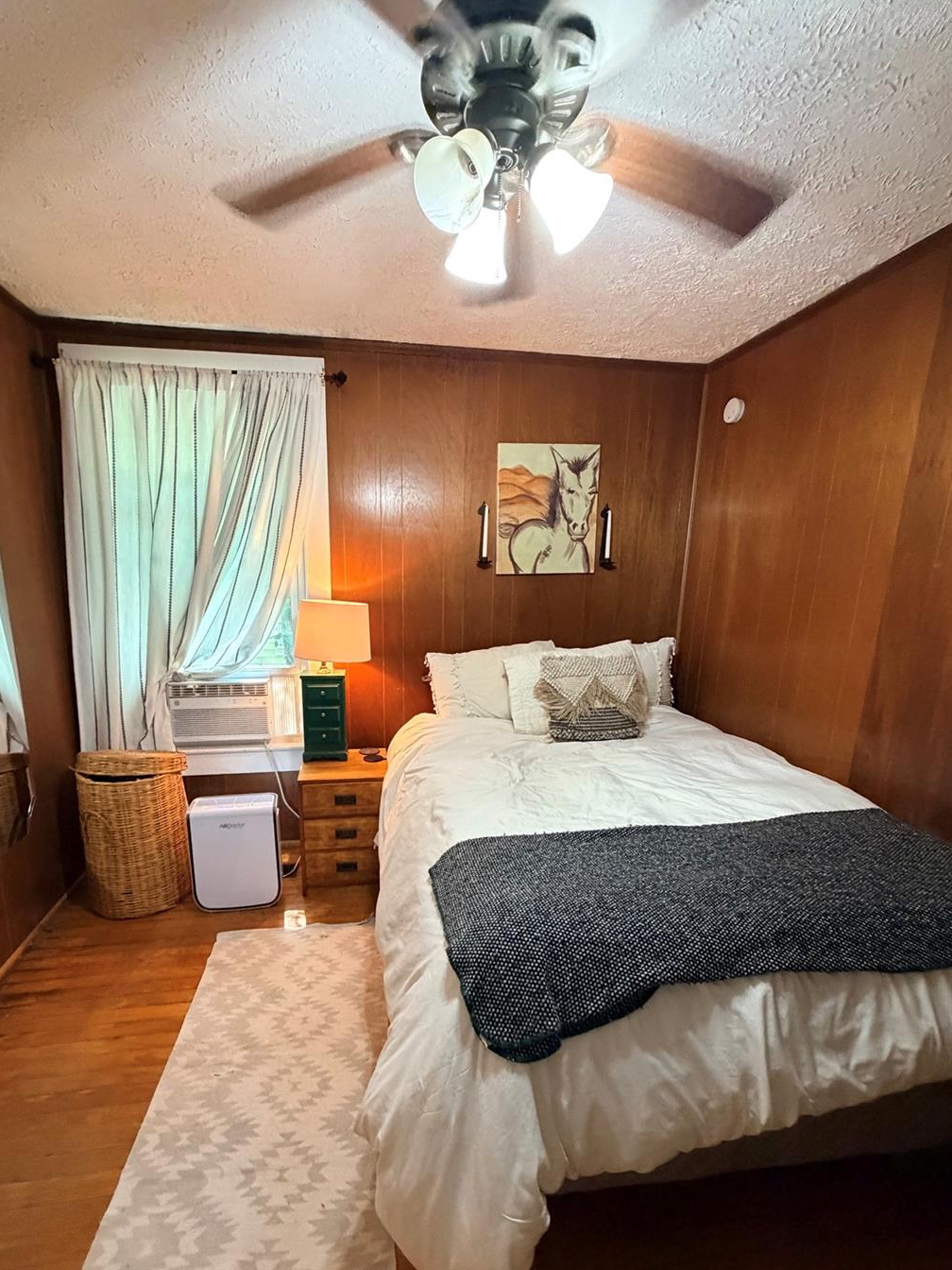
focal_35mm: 16
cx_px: 442
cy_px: 718
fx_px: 587
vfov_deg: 94.0
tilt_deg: -13.1
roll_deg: -1.4
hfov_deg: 78.0
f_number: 2.2
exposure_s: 1/60
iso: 640
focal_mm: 2.22
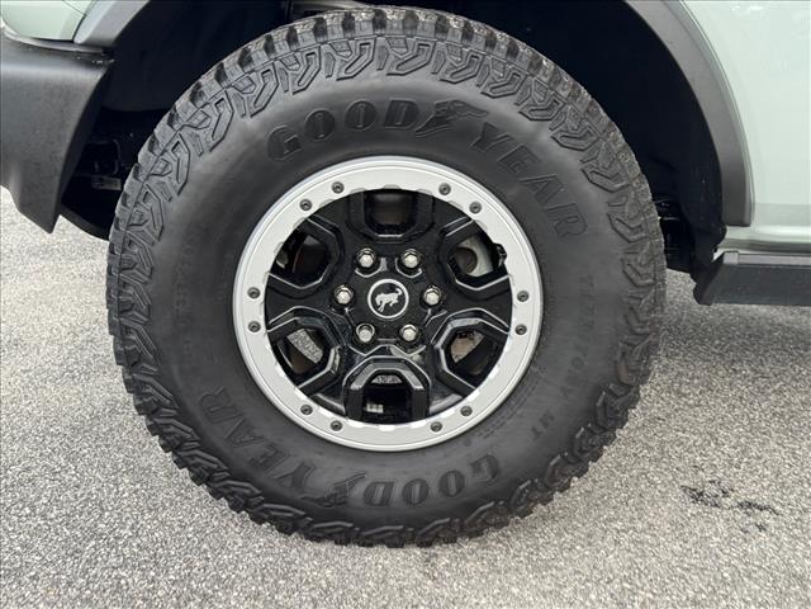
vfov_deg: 30.3
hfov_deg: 39.7
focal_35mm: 48
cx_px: 406
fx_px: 1125
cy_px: 304
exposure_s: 1/142
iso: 100
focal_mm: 6.76
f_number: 1.78
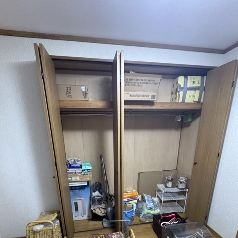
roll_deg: +2.0
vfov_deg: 76.4
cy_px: 170
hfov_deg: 80.7
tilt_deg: -13.8
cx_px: 116
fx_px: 140
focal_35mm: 18
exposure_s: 1/60
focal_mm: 2.22
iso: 320
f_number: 2.2
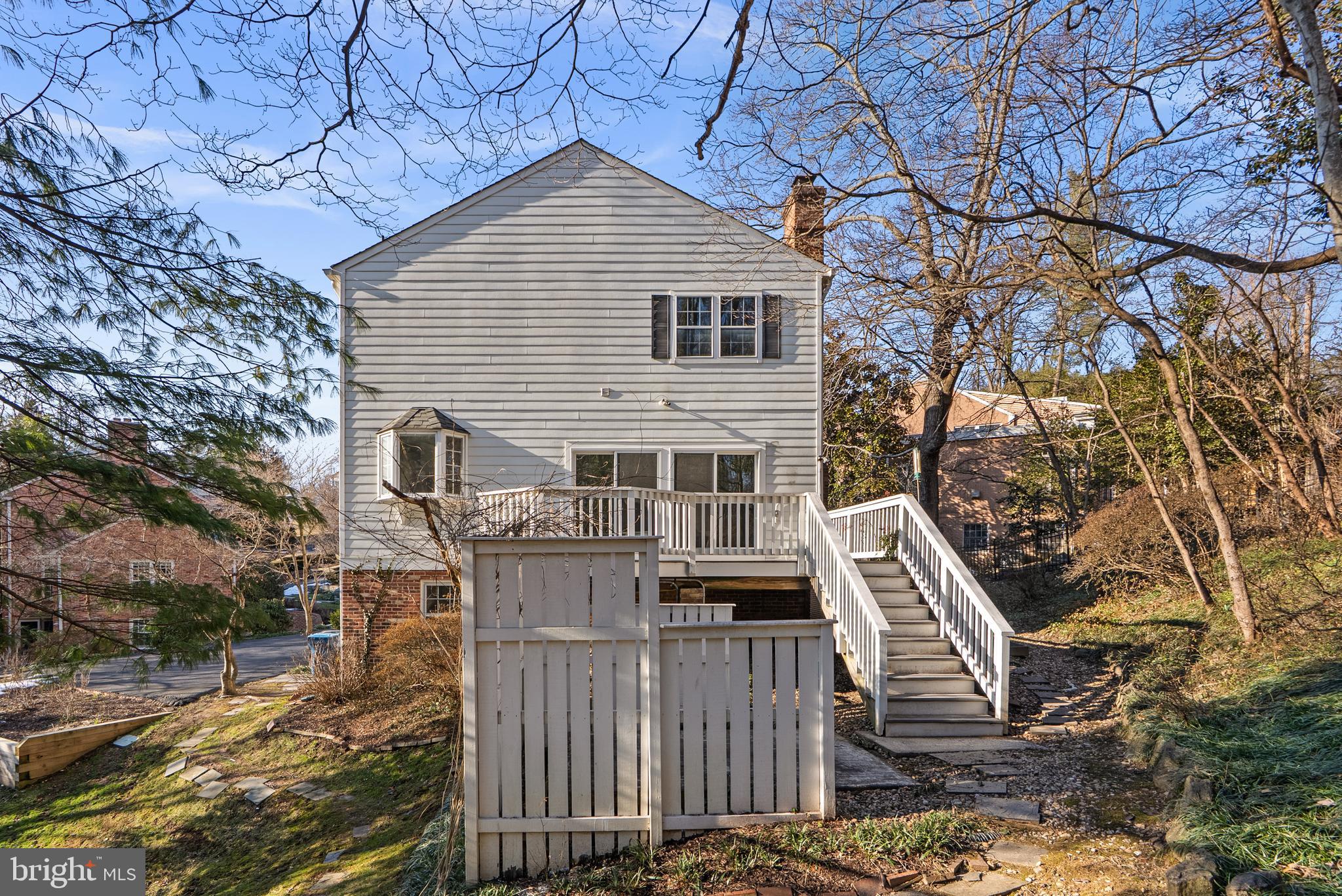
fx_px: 597
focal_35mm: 16
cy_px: 448
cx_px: 671
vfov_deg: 73.8
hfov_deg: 96.7
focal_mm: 16
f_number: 9
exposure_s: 1/80
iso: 250
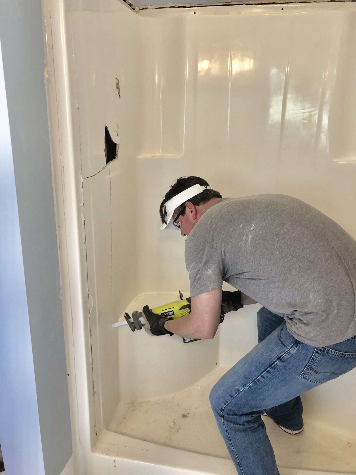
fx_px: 384
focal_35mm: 28
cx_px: 178
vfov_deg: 63.4
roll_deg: +0.0
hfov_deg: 49.7
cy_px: 238
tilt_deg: -15.4
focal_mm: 3.99
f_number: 1.8
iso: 40
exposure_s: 1/20
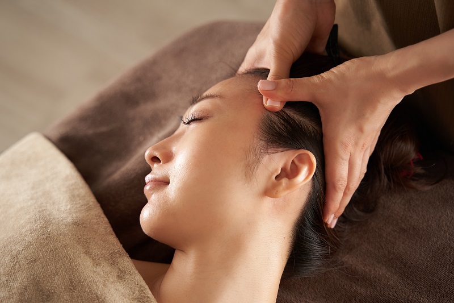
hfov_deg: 27.0
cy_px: 152
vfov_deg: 18.2
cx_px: 227
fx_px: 946
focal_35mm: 75
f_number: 4
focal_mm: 75
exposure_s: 1/100
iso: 800
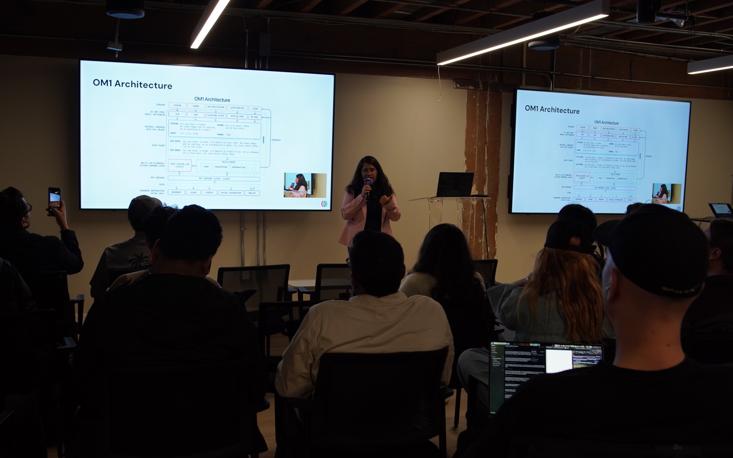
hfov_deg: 54.6
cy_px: 242
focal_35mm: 36
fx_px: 710
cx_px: 368
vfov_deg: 35.8
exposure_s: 1/60
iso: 250
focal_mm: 23
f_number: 4
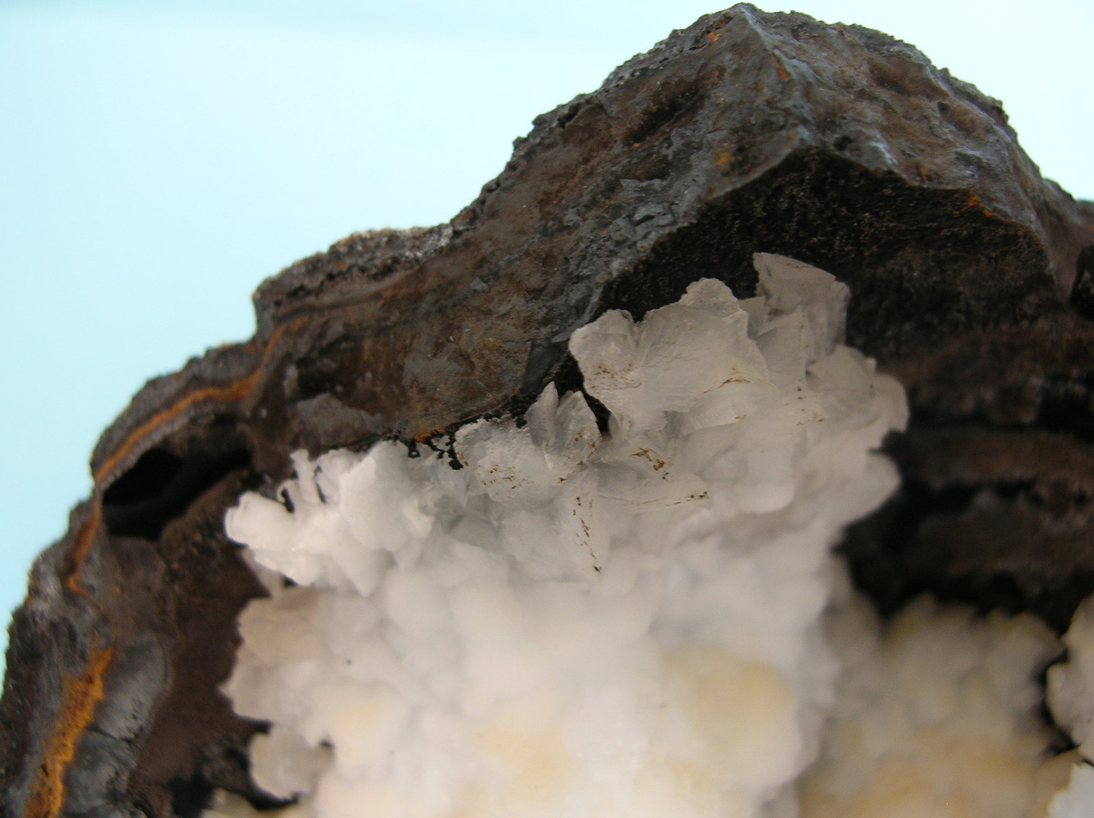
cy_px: 409
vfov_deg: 38.6
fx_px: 1168
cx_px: 547
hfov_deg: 50.2
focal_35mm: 37
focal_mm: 6.2
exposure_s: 1/11.8
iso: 50
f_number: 2.7
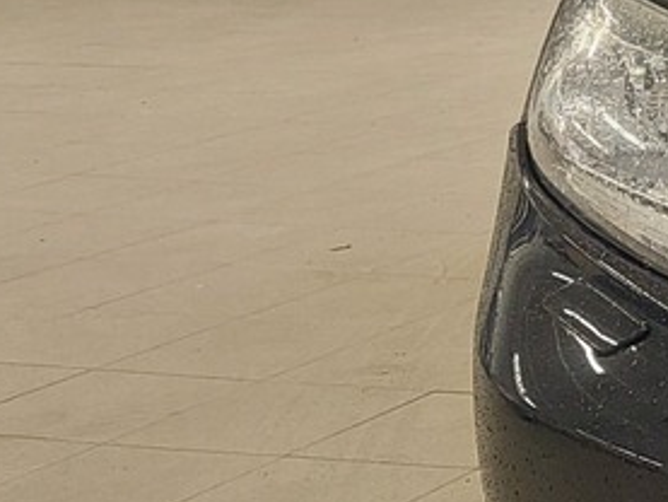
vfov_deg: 11.4
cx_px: 1510
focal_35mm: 130
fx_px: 2510
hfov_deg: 12.5
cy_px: 200
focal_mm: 5.23
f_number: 1.8
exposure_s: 1/50
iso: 100
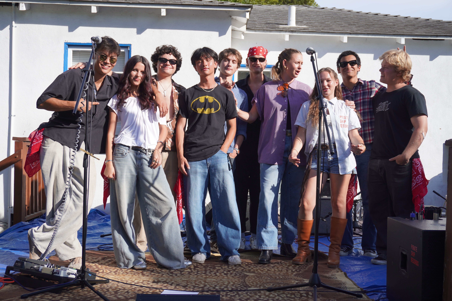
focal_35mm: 39
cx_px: 226
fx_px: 490
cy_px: 150
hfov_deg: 49.6
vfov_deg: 34.2
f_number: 4.5
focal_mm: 26
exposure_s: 1/500
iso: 100
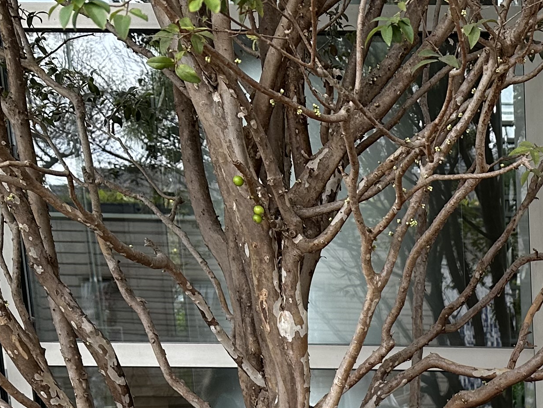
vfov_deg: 16.6
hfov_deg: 21.8
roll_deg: -0.4
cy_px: 650
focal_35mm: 79
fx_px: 1239
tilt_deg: -14.2
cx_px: 743
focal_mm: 6.86
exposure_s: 1/238
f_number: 1.78
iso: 64
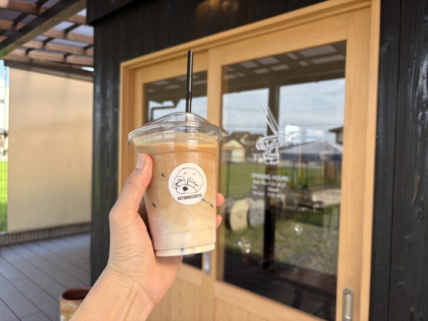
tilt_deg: -0.8
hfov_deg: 67.3
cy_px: 160
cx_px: 214
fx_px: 321
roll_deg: -0.4
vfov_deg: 53.0
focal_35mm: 26
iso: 50
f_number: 1.6
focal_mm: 5.96
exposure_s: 1/531
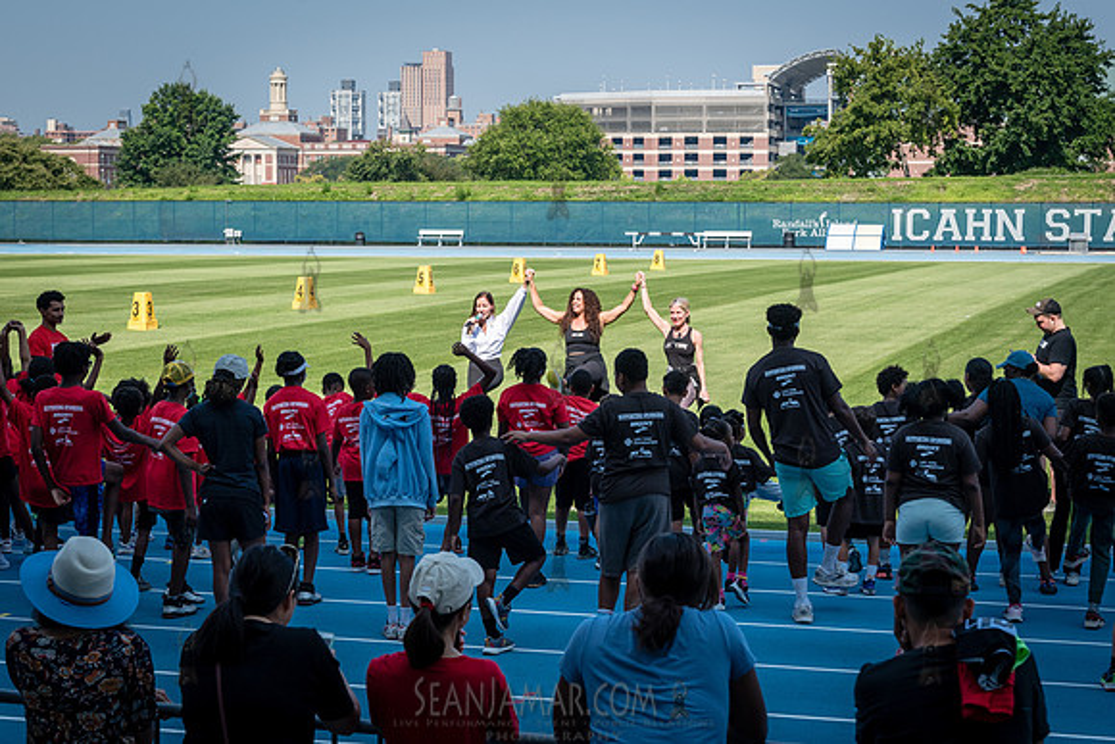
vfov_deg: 18.2
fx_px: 2316
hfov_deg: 27.1
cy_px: 352
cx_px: 505
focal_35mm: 75
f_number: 5.6
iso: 400
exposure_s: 1/1250
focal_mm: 55
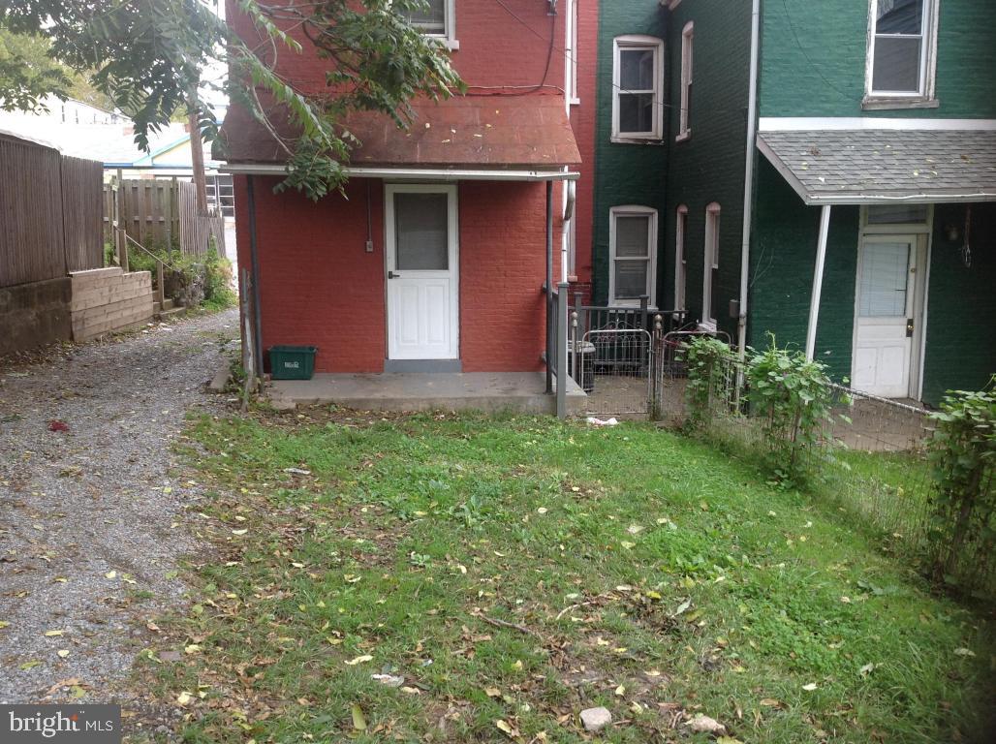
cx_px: 498
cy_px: 372
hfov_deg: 52.7
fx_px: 1006
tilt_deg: -8.0
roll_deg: -0.6
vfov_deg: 40.6
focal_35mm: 35
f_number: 2.4
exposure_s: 1/120
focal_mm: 4.28
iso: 50
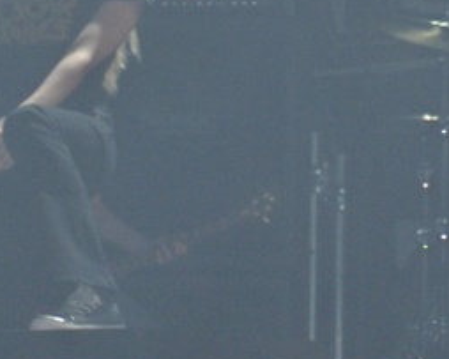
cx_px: 138
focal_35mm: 292
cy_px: -5
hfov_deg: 6.6
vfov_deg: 5.3
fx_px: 3879
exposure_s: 1/125
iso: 196
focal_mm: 24
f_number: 4.9
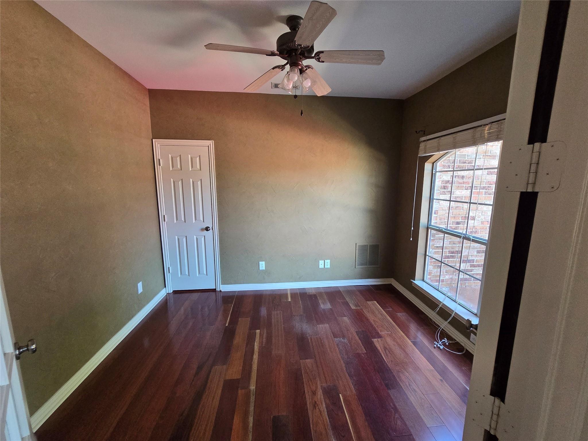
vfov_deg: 89.9
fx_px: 221
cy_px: 220
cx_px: 294
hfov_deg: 106.2
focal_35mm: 13
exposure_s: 1/60
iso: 250
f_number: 2.2
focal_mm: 2.2
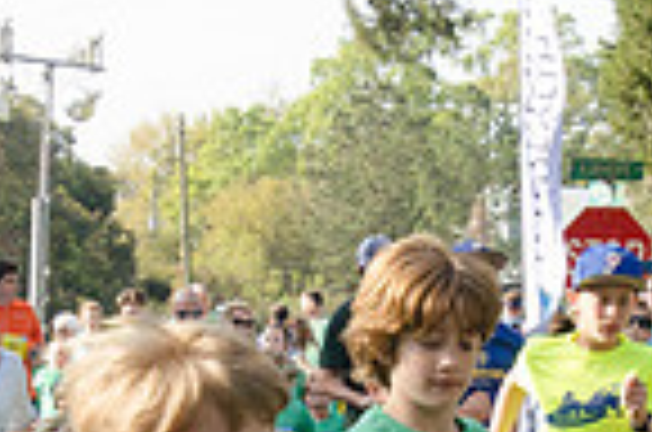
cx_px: 499
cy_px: 468
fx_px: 3795
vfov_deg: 6.5
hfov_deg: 9.8
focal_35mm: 210
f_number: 8
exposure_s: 1/640
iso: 640
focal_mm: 35
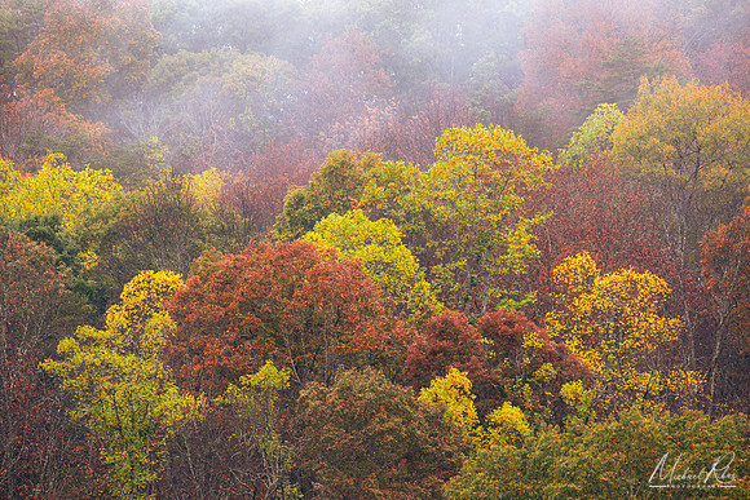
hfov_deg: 5.2
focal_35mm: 400
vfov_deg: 3.4
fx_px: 8335
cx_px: 375
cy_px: 250
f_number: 11
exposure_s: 1/8
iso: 100
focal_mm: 400
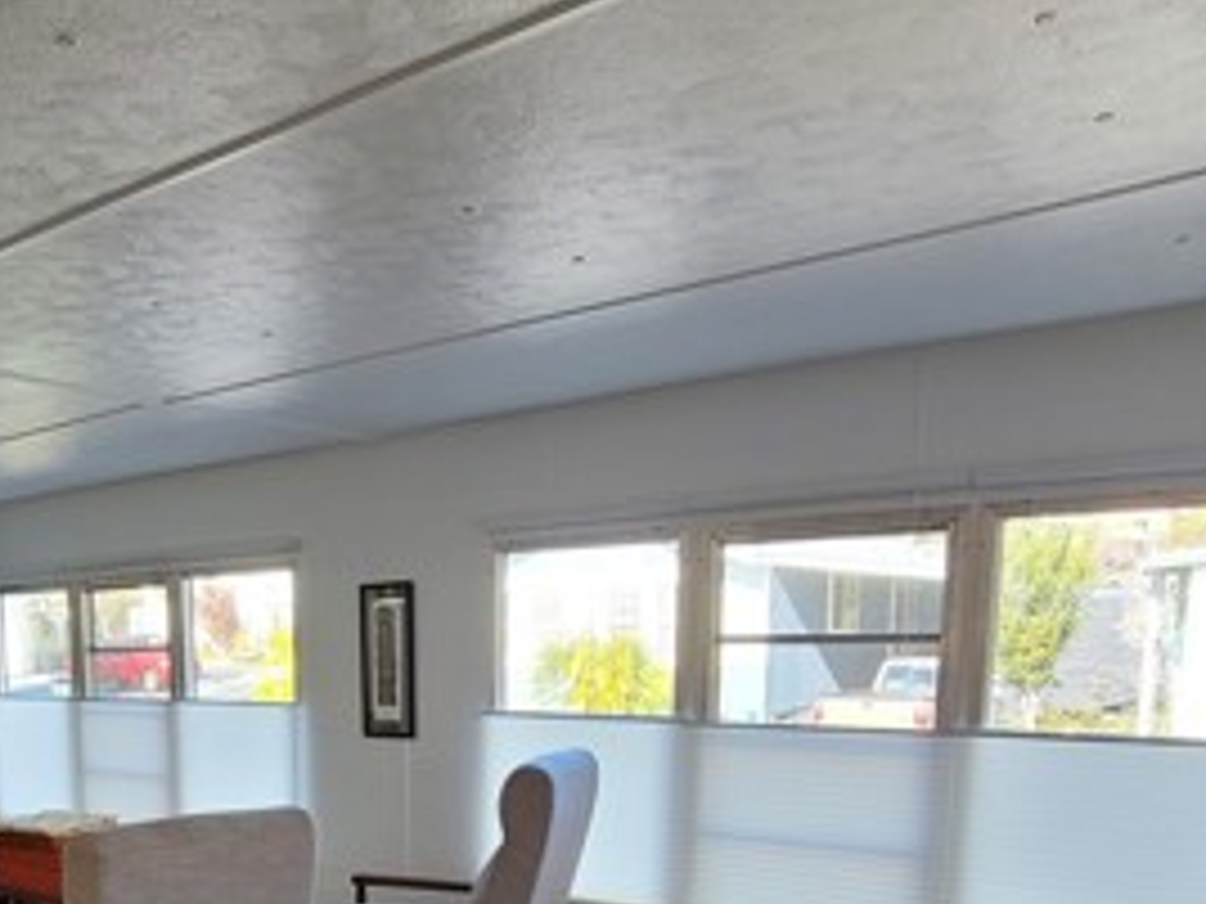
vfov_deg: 41.2
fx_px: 1080
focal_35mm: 31
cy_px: 846
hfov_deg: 56.2
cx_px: 338
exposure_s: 1/120
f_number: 2.2
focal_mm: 2.2
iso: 100
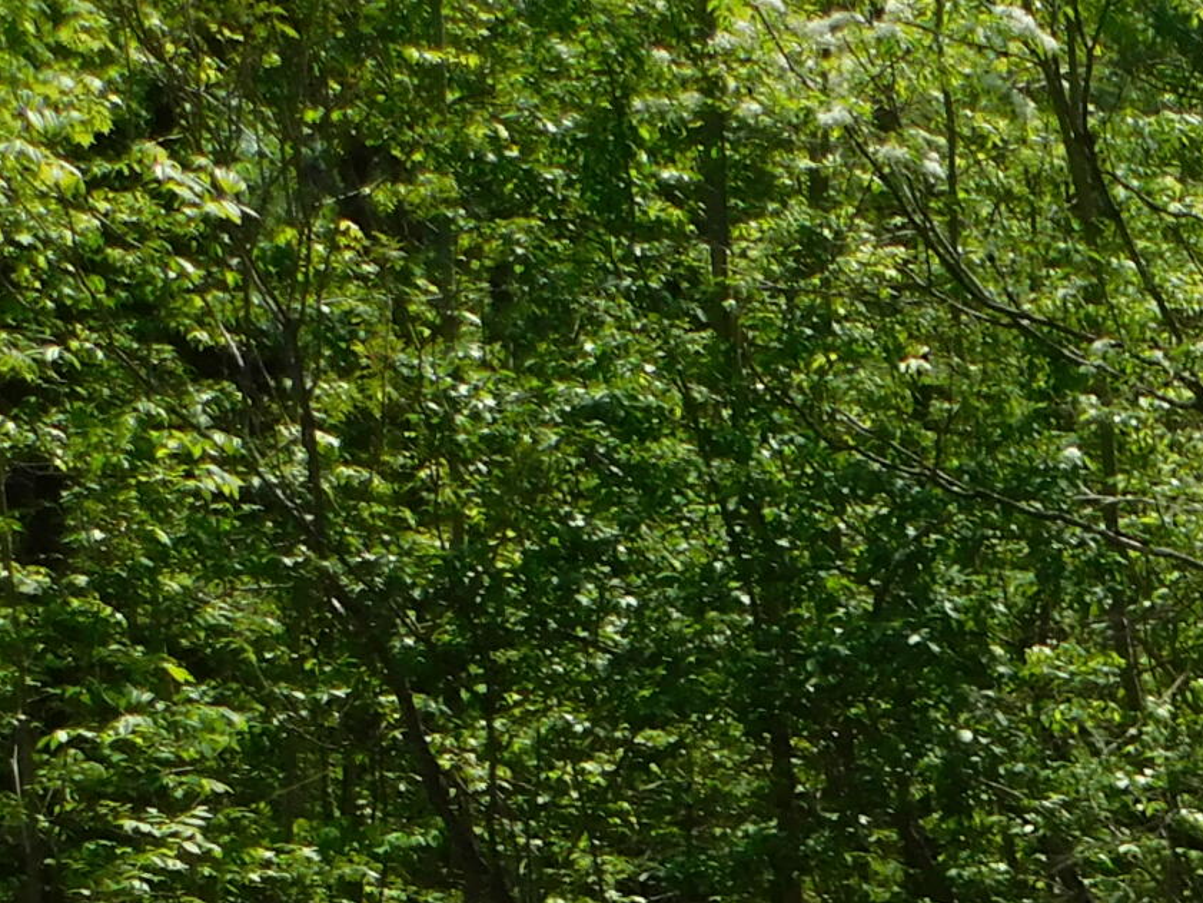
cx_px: 1984
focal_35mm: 107
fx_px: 3719
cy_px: 1495
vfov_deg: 12.8
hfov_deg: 16.2
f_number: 3.2
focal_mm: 5.3
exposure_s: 1/1000
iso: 125
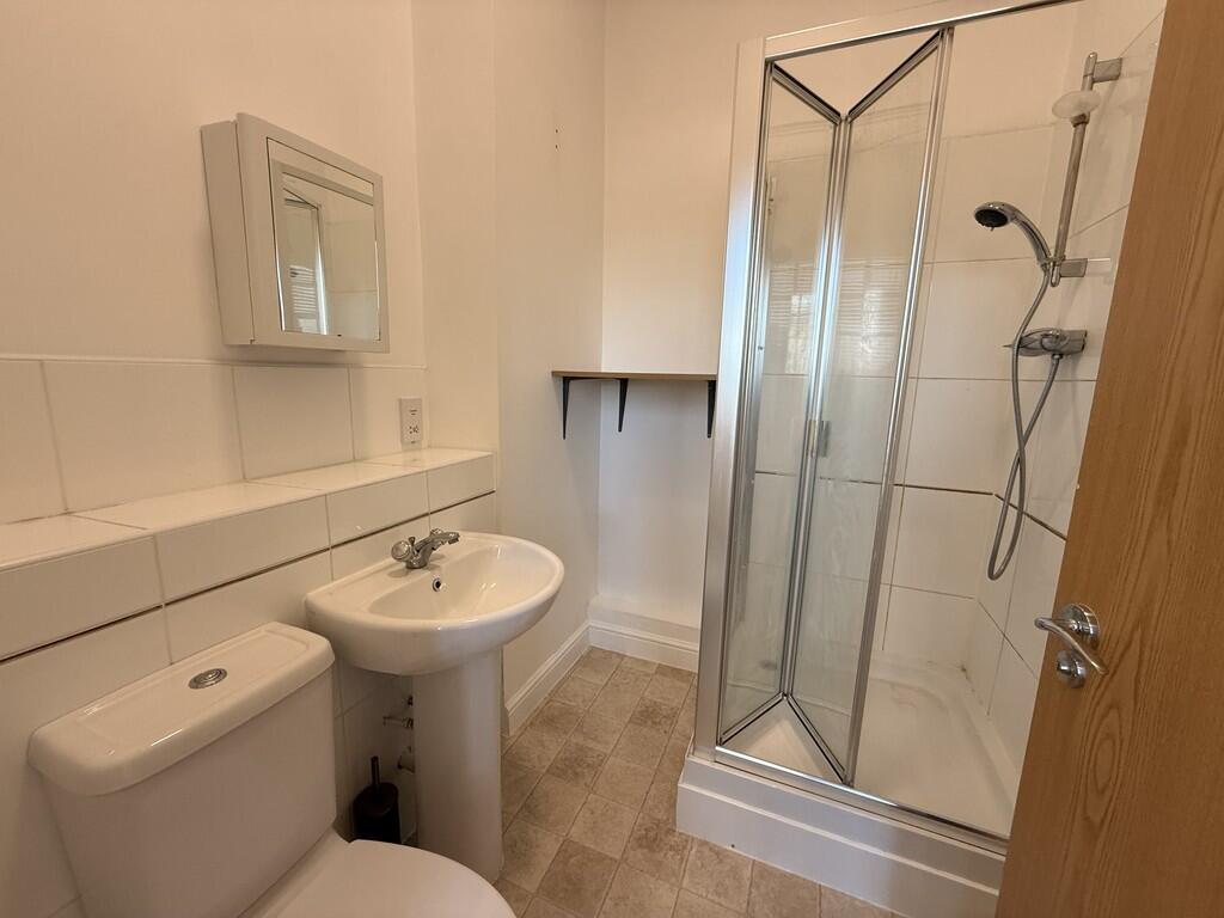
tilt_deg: -10.3
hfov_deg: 102.1
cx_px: 612
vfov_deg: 85.7
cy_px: 459
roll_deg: -2.5
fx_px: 495
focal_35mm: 14
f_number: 2.2
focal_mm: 2.22
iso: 200
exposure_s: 1/100
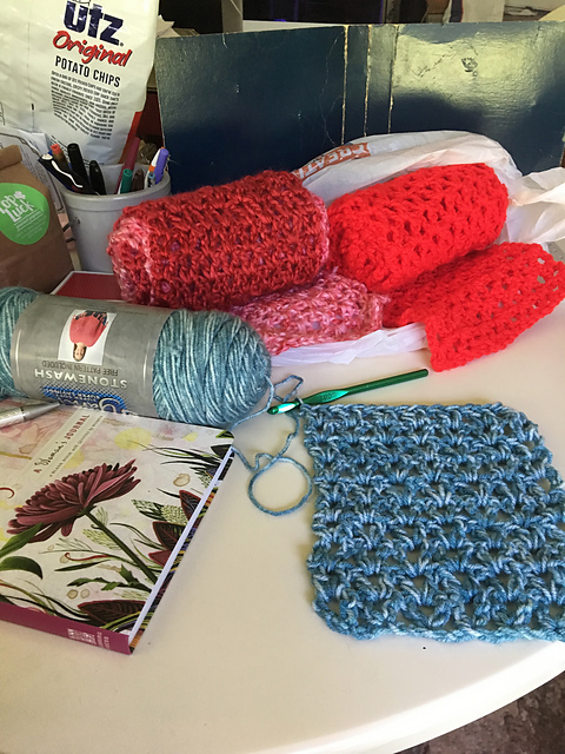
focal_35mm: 29
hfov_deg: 48.2
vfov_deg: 61.7
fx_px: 631
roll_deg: +2.1
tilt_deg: -36.7
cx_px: 282
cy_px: 377
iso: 160
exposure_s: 1/30
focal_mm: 4.15
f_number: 2.2
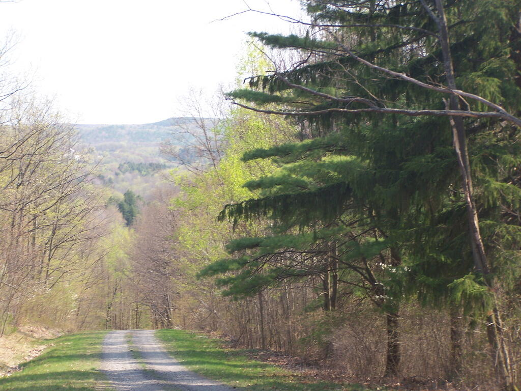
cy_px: 196
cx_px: 260
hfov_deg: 16.8
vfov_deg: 12.7
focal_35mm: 117
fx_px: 1761
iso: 80
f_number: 3.2
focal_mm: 19.4
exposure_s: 1/80
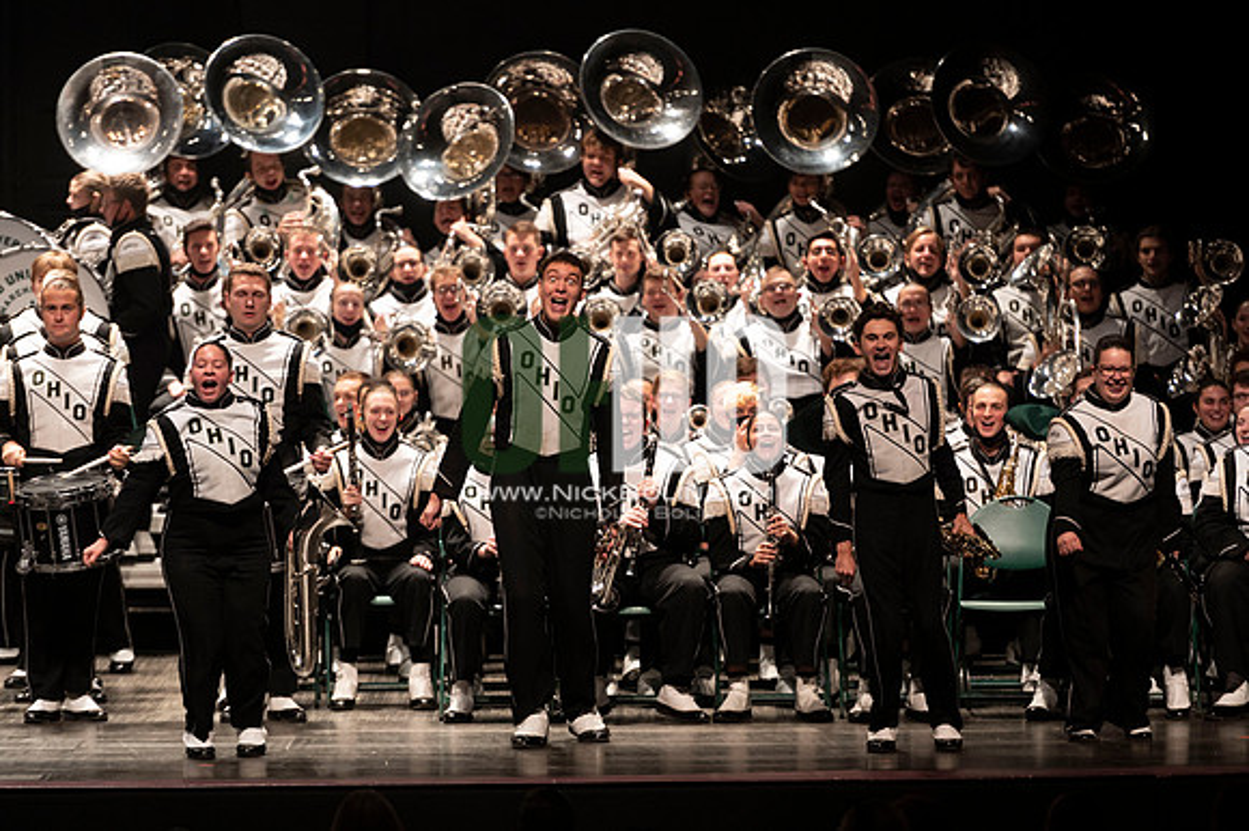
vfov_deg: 6.9
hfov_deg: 10.3
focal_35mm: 200
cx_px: 624
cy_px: 416
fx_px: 6935
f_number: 2.8
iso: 2500
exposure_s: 1/500
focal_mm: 200
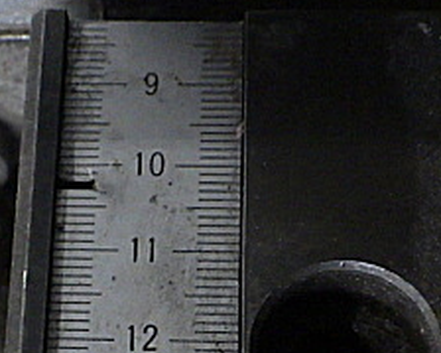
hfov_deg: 20.1
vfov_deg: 16.1
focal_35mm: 95
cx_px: 150
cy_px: 286
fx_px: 1239
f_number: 3.8
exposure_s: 1/20
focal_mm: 6.1
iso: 1600
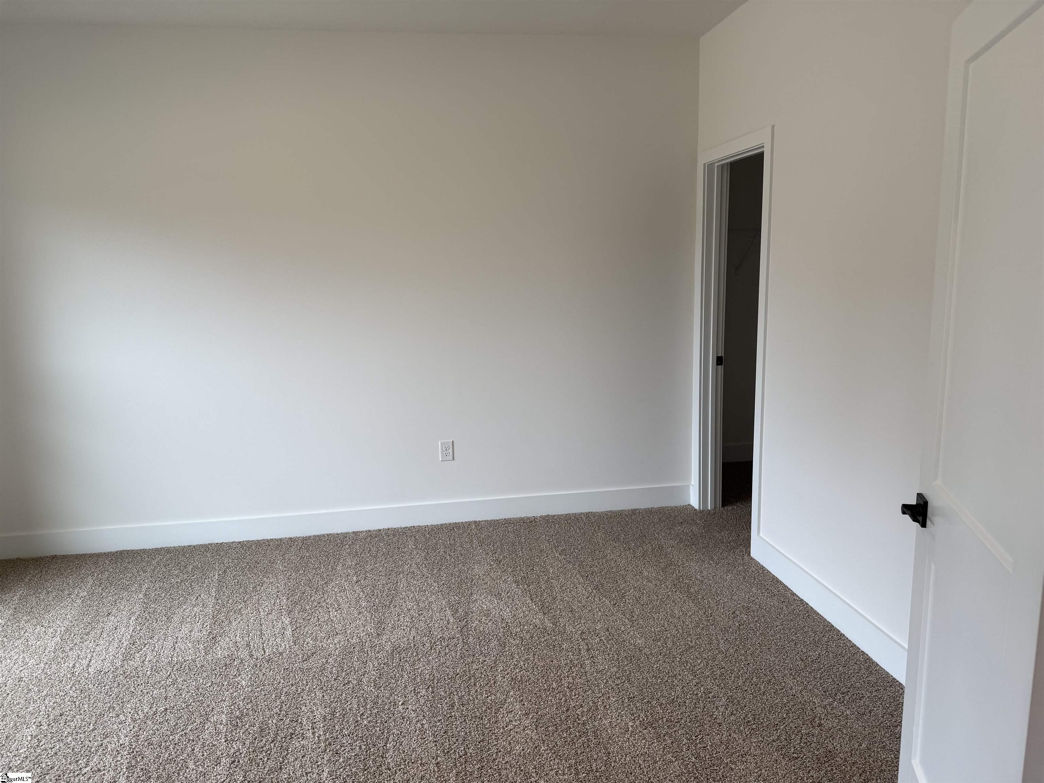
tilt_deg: -11.1
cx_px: 522
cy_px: 392
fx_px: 724
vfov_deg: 56.8
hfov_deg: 71.6
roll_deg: +1.6
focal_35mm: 24
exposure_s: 1/120
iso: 80
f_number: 1.78
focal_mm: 6.76
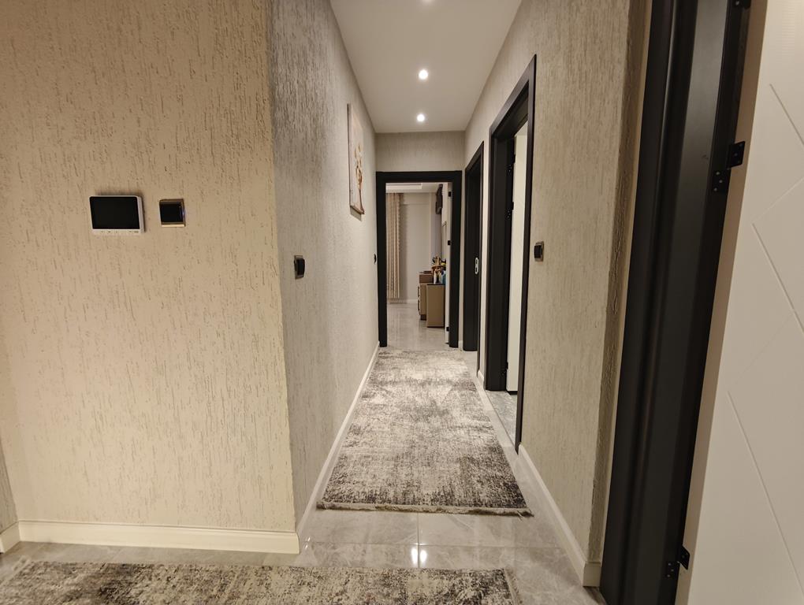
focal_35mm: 14
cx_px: 402
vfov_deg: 85.8
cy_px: 302
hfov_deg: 102.0
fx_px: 326
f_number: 2.2
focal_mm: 2.16
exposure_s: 1/35.4
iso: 800
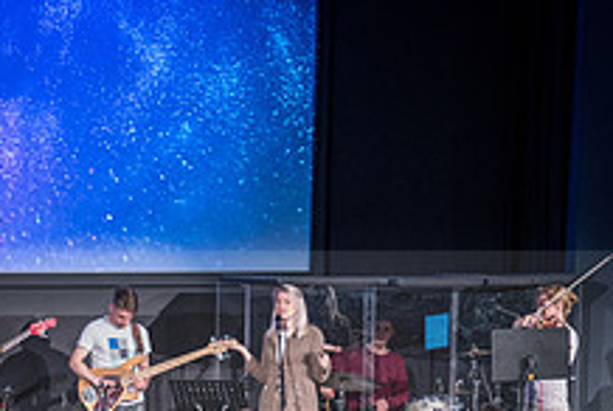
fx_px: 3171
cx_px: -11
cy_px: 522
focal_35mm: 186
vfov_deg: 7.3
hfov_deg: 10.9
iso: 2000
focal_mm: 70
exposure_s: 1/80
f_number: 2.8
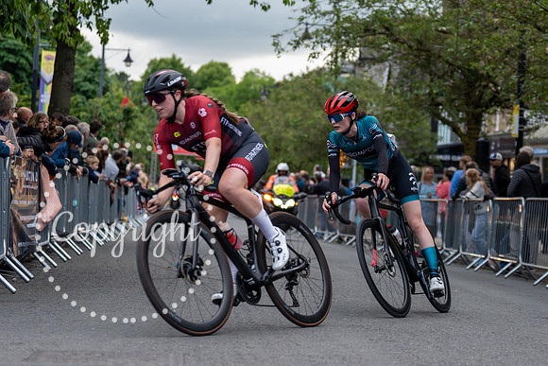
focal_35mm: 99
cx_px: 331
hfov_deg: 20.7
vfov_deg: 13.9
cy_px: 153
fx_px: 1501
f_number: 2.8
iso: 640
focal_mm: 70
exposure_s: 1/800
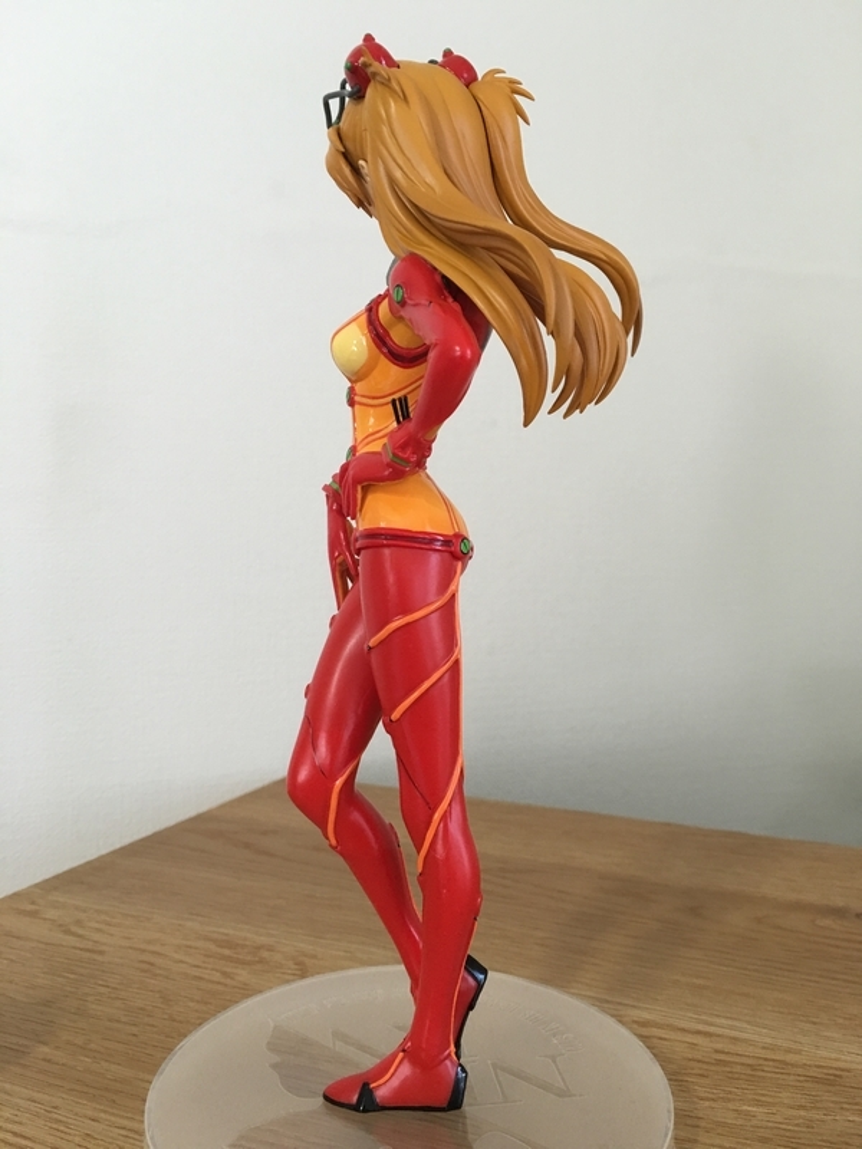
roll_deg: -0.7
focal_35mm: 29
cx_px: 431
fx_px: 963
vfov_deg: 61.7
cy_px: 574
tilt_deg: -2.3
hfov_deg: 48.2
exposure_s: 1/15
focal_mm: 4.15
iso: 40
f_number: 2.2
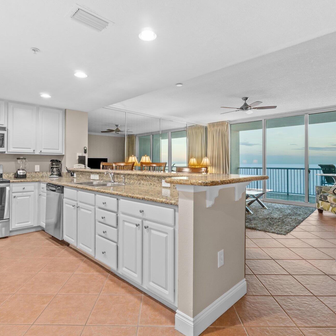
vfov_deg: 74.8
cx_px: 159
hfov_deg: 74.8
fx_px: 220
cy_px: 161
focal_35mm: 20
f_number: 8
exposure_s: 1/3
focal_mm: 10
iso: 800
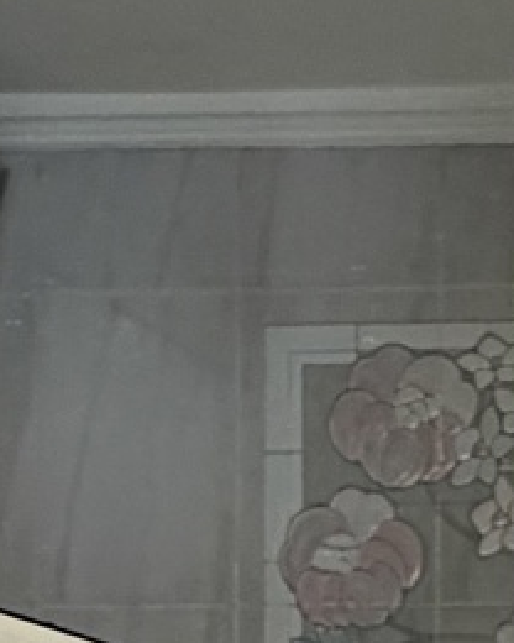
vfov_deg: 16.3
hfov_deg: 12.3
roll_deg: -0.7
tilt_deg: -2.5
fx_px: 1921
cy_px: 1120
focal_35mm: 101
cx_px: 1203
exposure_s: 1/50
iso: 250
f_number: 2.2
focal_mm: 2.22
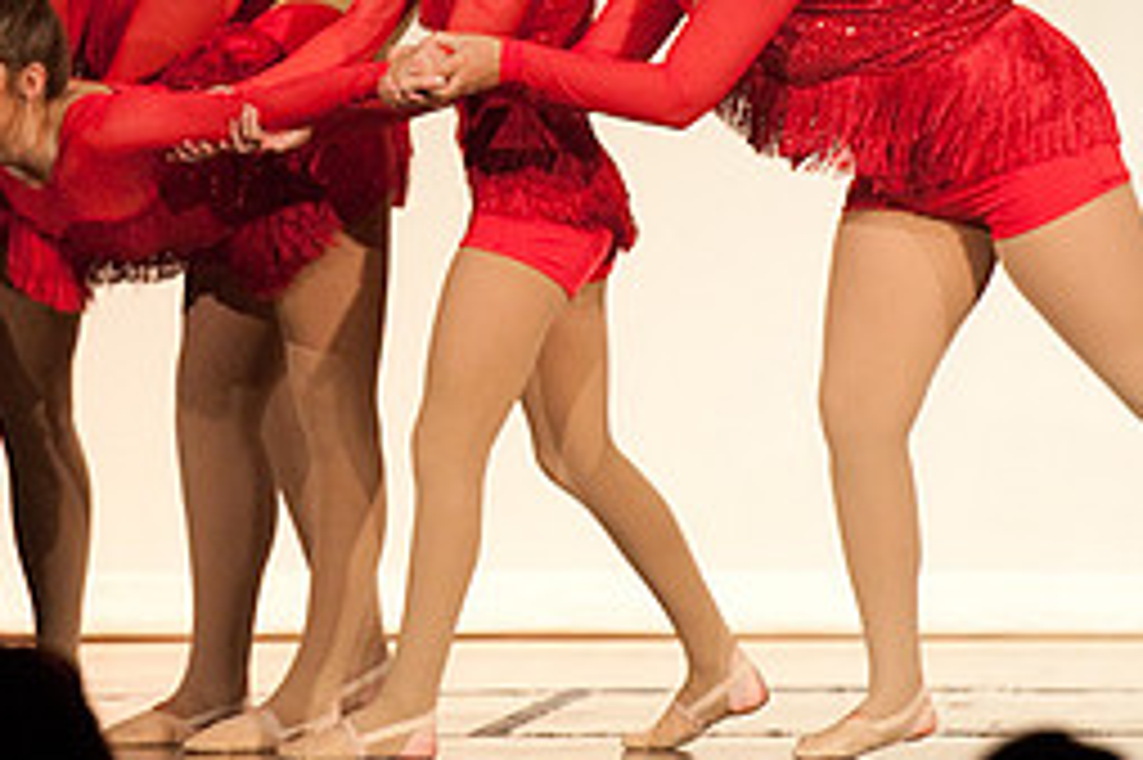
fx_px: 14500
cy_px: 4
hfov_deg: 4.5
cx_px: 256
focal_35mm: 457
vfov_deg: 3.0
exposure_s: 1/200
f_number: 4
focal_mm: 200
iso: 3200
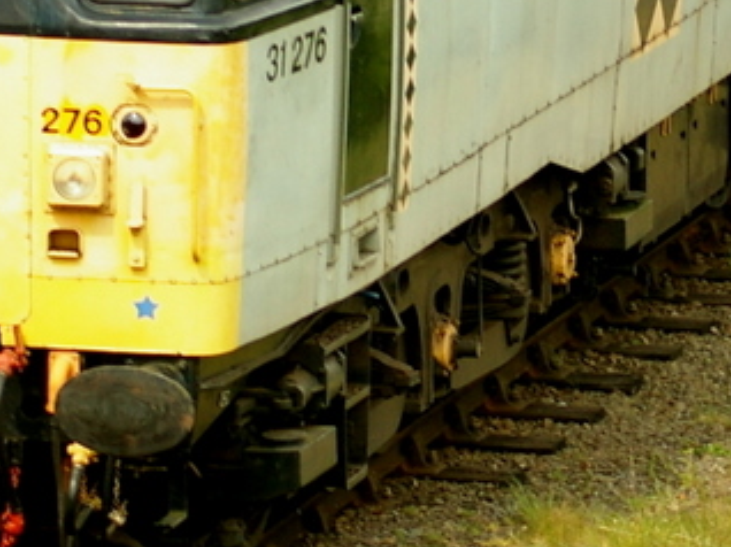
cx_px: 501
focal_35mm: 381
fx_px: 8040
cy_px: -18
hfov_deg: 5.2
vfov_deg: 3.9
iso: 400
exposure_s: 1/180
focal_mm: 70
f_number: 5.6
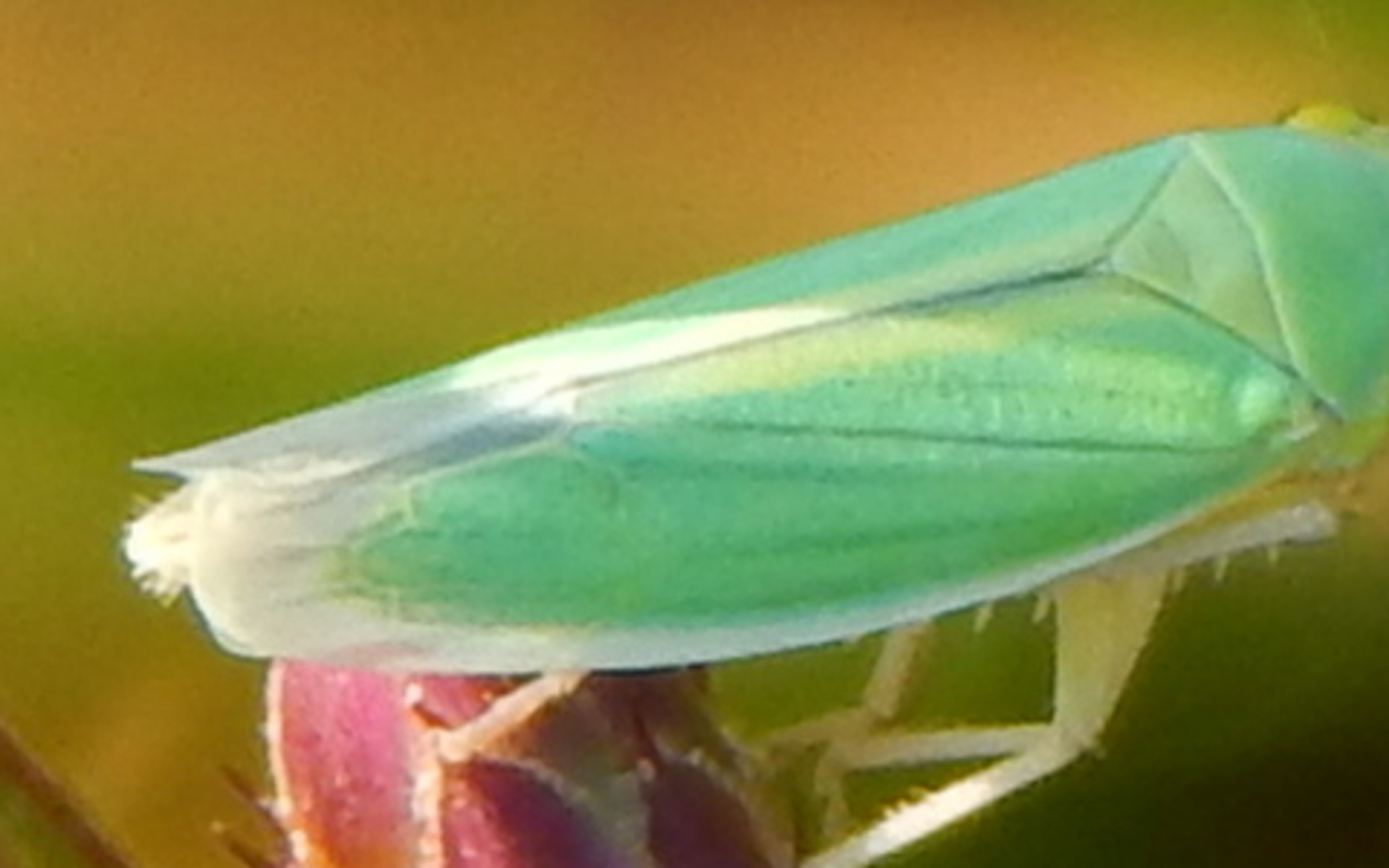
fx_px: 9350
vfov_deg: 5.3
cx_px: 988
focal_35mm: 247
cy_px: 622
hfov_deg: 8.5
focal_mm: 23.4
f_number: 4.8
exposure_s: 1/200
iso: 125
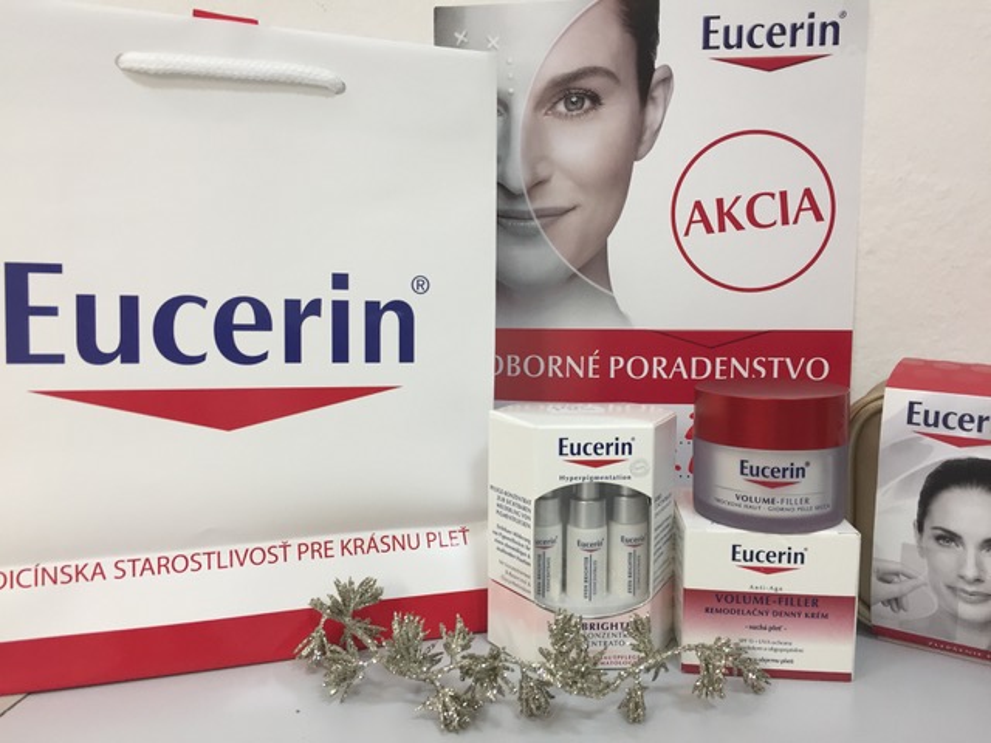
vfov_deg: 48.2
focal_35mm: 29
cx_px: 496
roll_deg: -1.3
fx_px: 830
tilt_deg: -8.0
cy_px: 372
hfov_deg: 61.7
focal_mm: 4.15
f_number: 2.2
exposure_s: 1/33
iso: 40
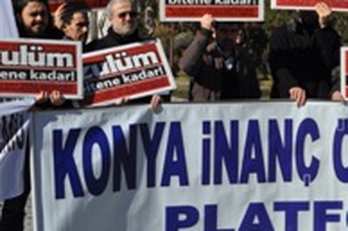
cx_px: 312
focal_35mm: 97
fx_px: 937
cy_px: 25
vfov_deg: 14.0
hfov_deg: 20.6
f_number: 10
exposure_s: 1/400
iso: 200
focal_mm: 28
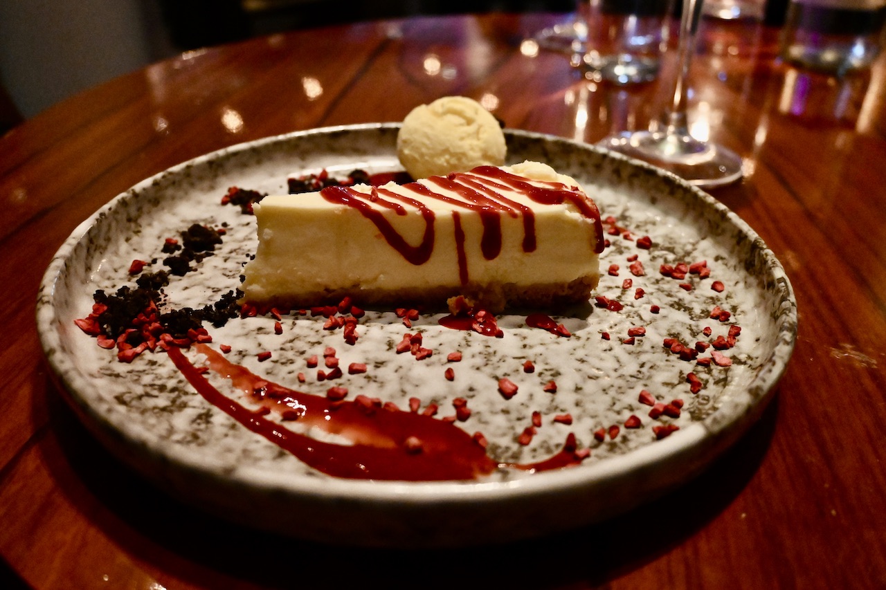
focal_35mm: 31
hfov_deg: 60.7
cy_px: 295
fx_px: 757
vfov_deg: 42.6
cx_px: 443
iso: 6400
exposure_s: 1/60
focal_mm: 20.5
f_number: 3.8
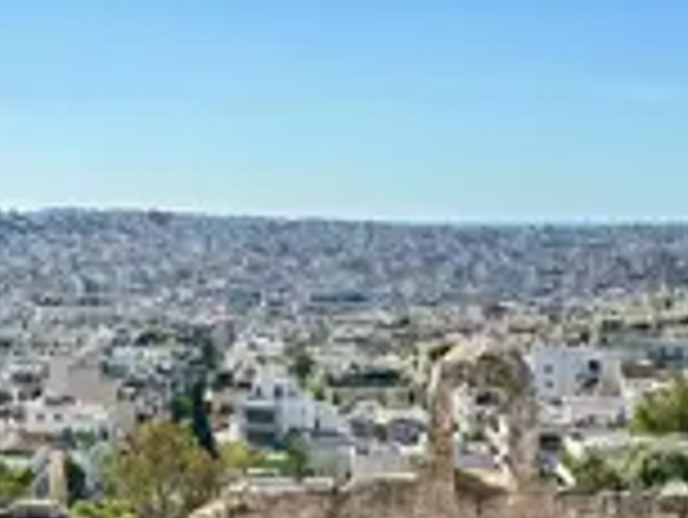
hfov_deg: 24.7
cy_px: 759
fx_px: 1532
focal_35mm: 77
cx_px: 598
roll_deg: +0.2
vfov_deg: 17.4
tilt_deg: -19.0
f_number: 1.78
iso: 80
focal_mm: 6.86
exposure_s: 1/5848
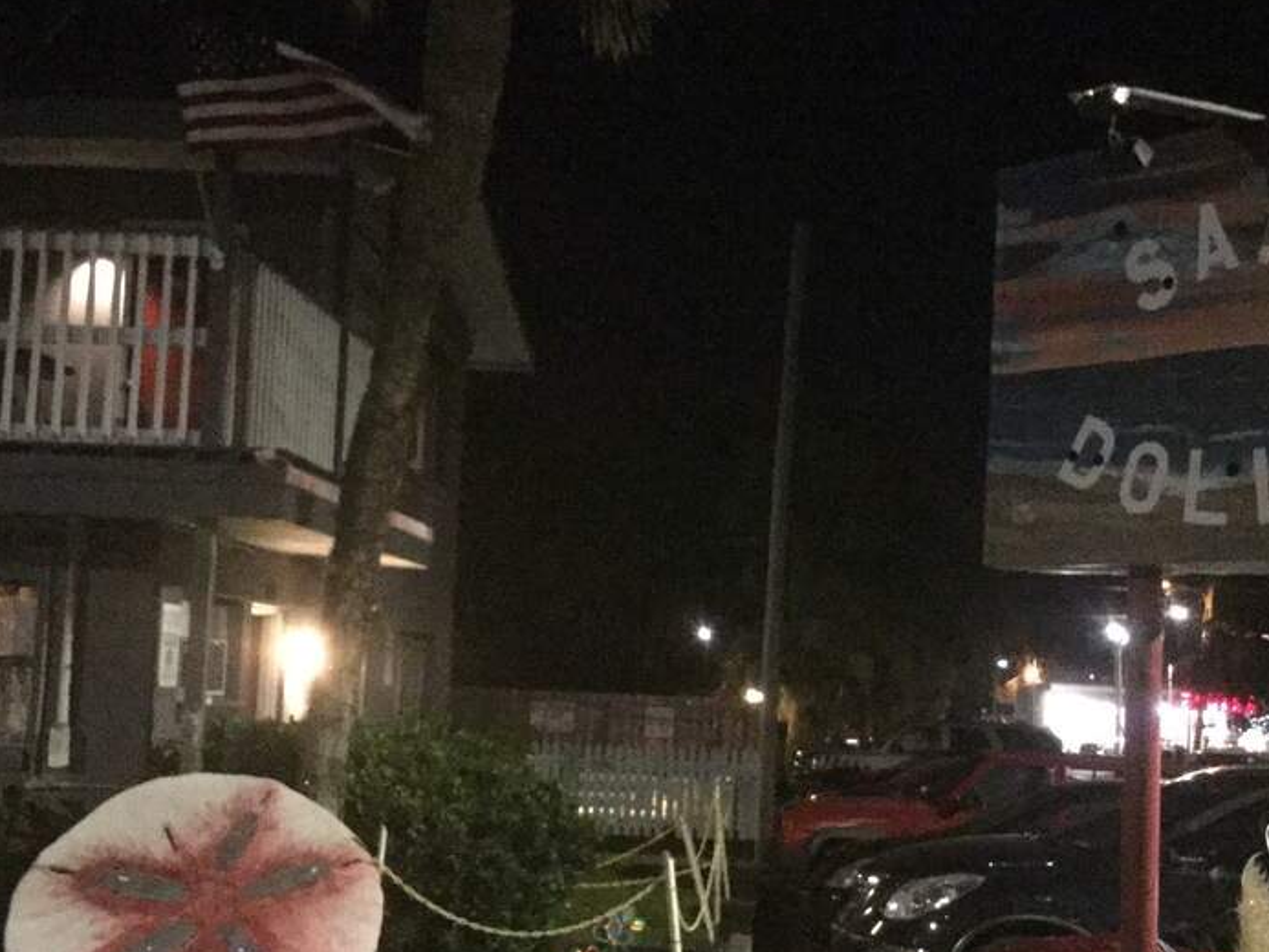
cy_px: 556
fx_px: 1870
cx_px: 656
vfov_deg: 28.5
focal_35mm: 51
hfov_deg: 37.5
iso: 800
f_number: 2.4
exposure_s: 1/15
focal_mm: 3.3
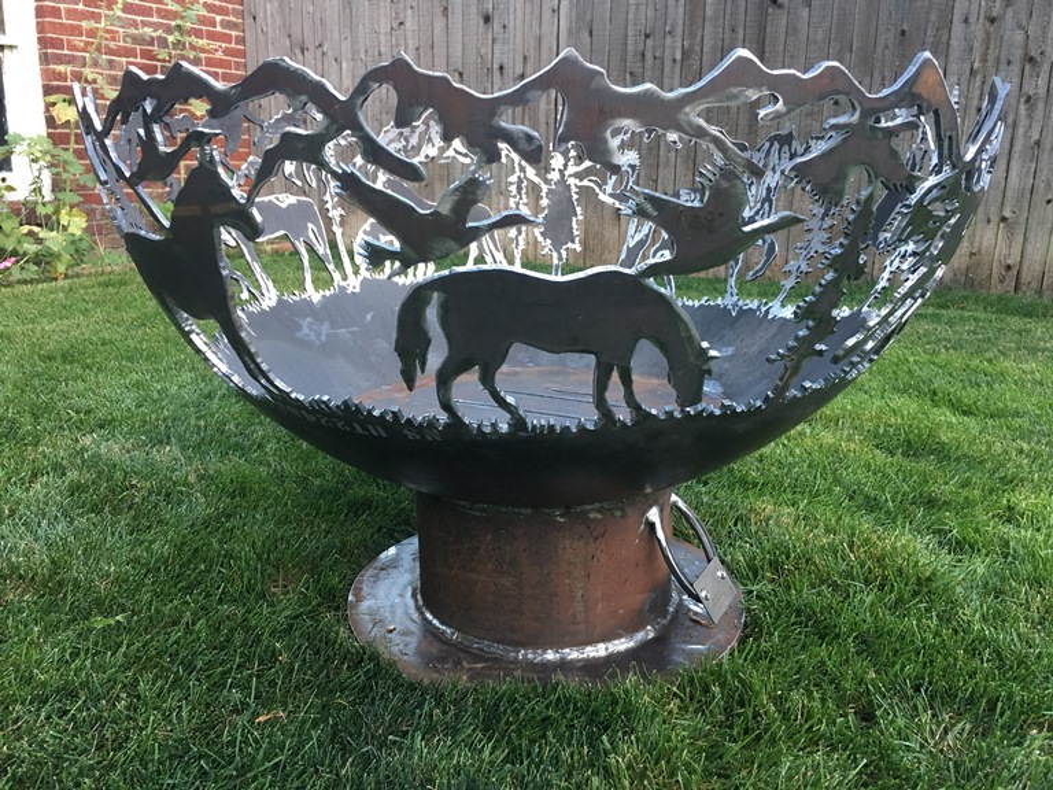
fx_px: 882
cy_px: 395
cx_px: 526
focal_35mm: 29
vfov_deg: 48.2
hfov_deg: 61.7
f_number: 2.2
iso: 50
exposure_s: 1/15
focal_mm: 4.15
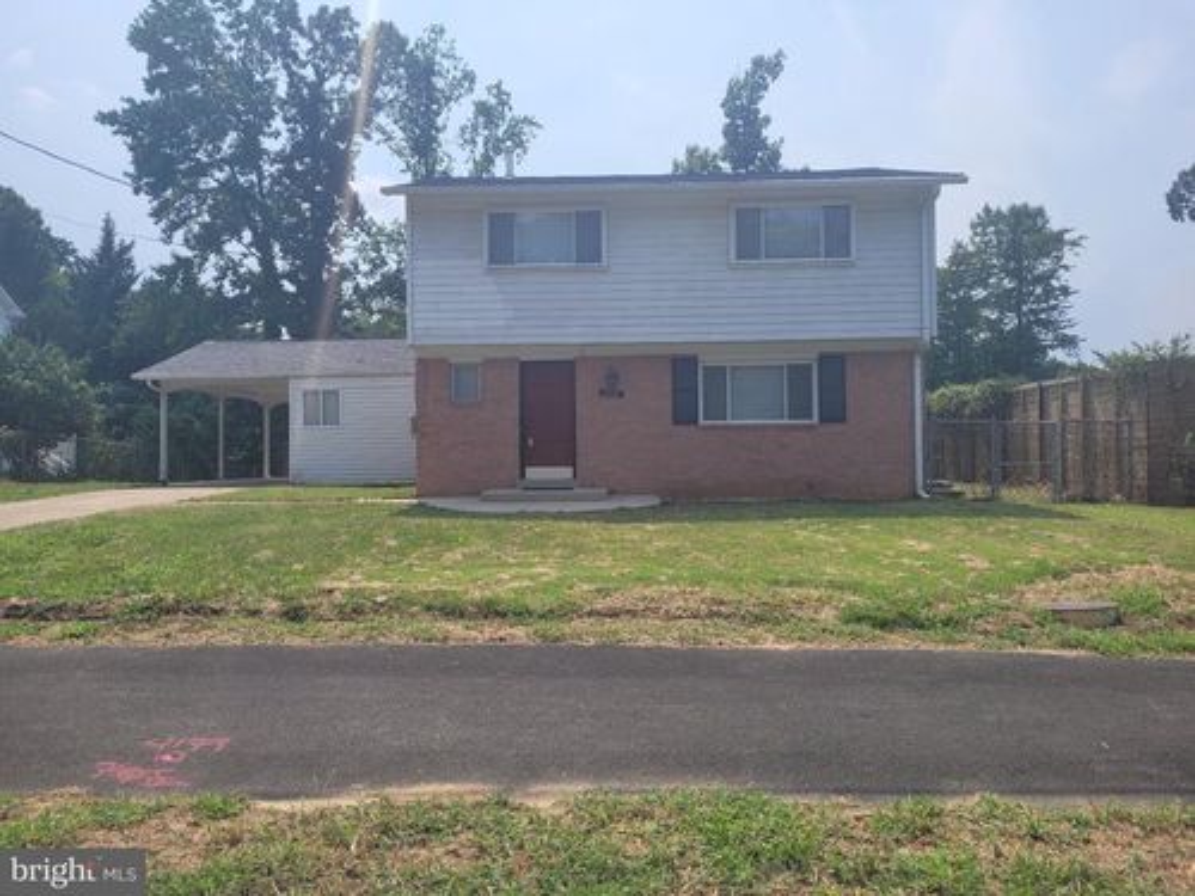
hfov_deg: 67.3
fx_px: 898
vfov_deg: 53.1
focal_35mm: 26
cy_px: 448
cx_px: 598
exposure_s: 1/3318
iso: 40
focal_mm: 5.4
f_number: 1.8
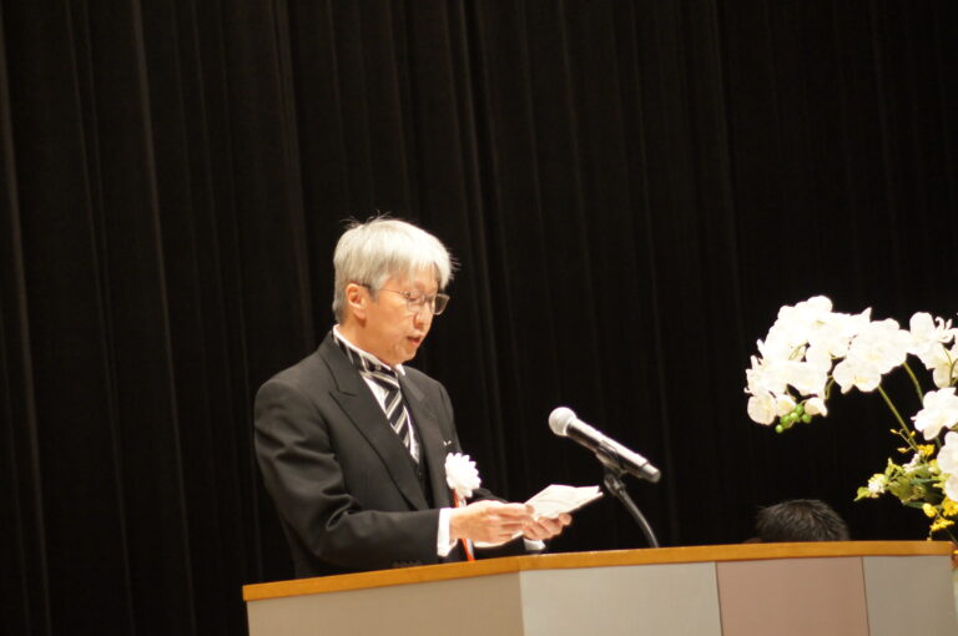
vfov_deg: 6.8
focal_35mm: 202
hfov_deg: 10.2
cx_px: 479
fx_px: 5382
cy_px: 318
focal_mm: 135
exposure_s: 1/125
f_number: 5
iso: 1600
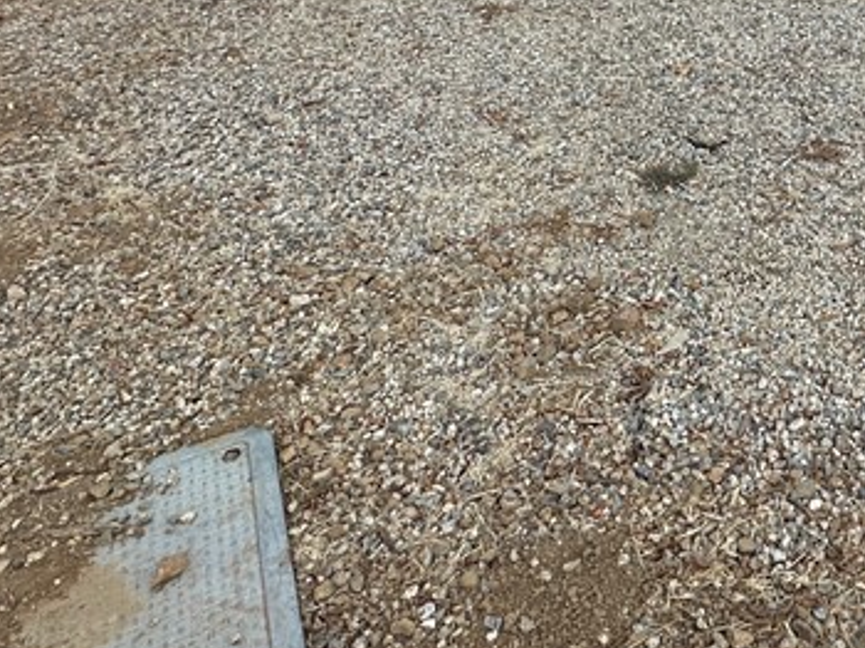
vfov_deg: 28.0
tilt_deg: -1.1
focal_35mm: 41
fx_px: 1024
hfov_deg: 40.3
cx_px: 860
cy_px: -225
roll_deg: +1.8
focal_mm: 2.22
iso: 50
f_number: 2.2
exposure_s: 1/1795
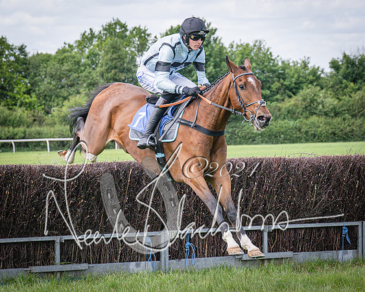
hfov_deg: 11.7
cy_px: 146
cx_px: 152
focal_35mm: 165
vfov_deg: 9.4
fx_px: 1777
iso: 400
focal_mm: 70
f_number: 3.5
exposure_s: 1/3200
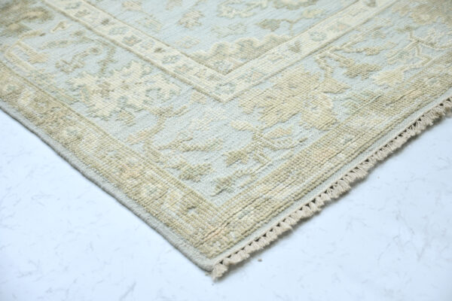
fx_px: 728
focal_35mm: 58
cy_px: 150
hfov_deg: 34.5
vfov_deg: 23.4
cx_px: 226
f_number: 4
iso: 125
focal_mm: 58
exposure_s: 1/30
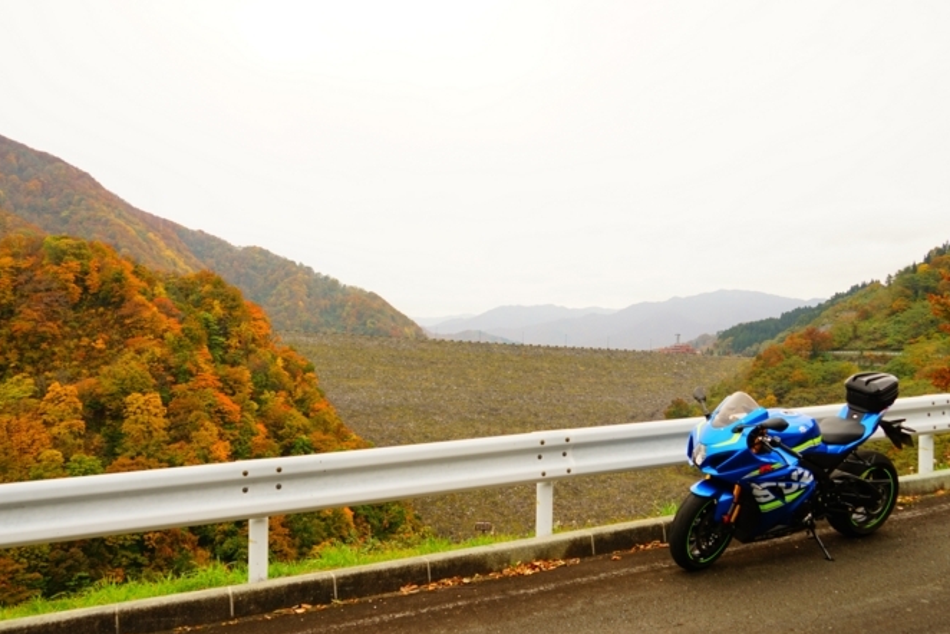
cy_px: 326
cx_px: 462
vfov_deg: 45.0
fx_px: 766
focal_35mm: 29
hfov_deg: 63.6
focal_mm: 24
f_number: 5.6
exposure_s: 1/80
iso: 100
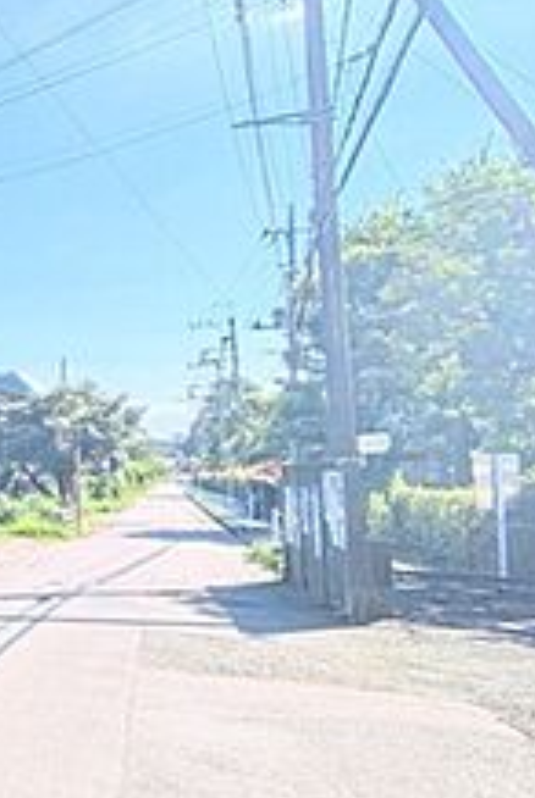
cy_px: 454
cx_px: -509
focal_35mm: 40
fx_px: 889
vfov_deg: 48.3
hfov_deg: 19.8
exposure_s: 1/2404
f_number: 2.2
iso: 47
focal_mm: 1.83
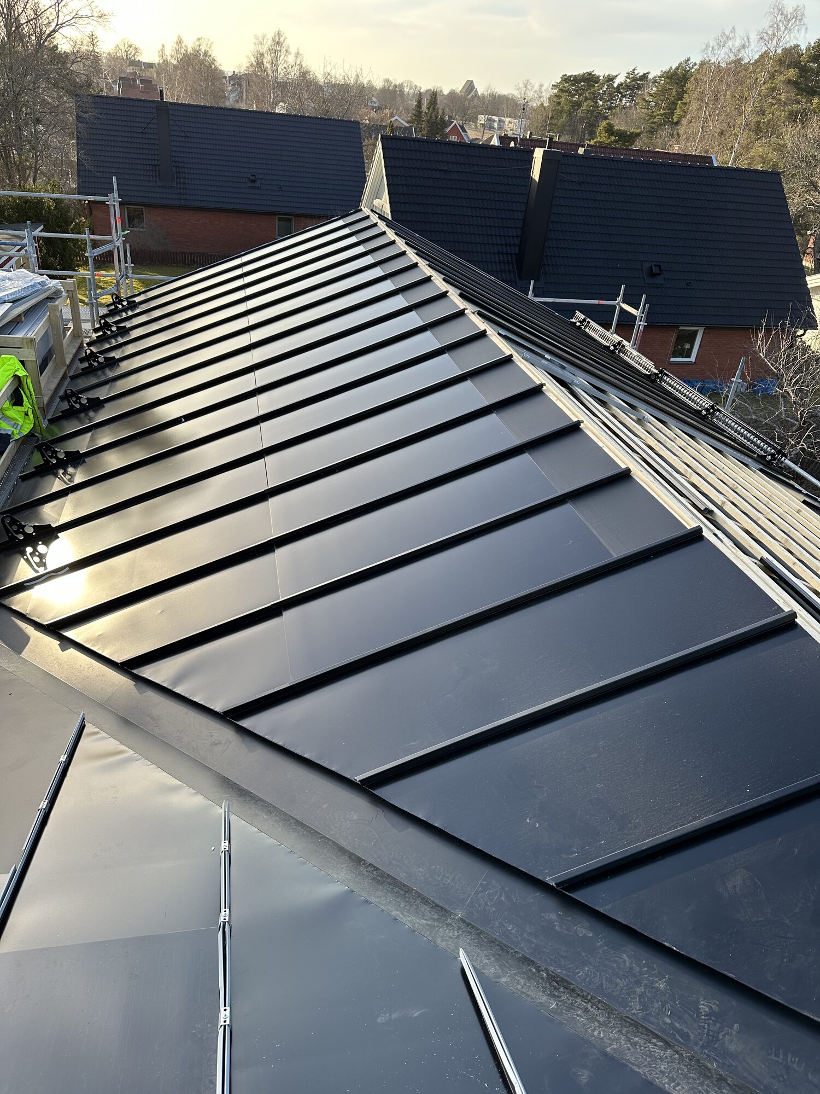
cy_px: 547
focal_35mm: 24
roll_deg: -6.6
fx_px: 758
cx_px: 410
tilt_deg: -30.7
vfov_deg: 71.6
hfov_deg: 56.8
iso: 80
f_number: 1.78
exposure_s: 1/879
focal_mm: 6.86
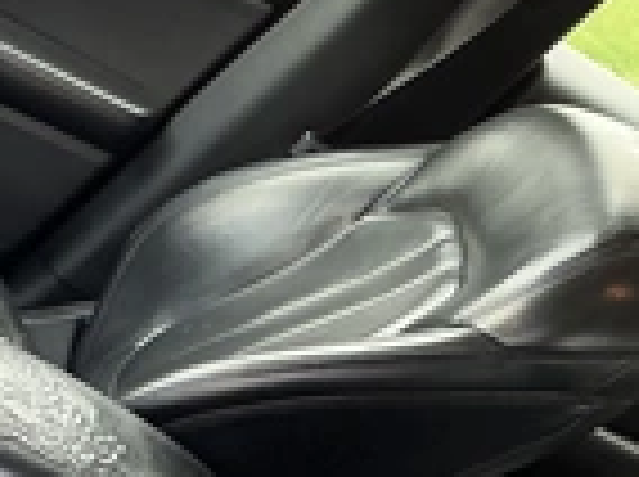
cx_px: -144
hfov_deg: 22.6
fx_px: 1456
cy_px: 652
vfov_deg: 17.3
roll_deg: -35.3
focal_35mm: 79
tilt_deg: -39.4
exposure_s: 1/60
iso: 100
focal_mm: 3
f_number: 1.8
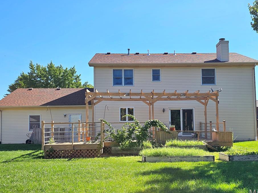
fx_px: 194
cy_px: 90
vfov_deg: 53.0
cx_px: 132
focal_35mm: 26
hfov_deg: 67.3
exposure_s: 1/667
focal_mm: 6.3
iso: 10
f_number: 1.7
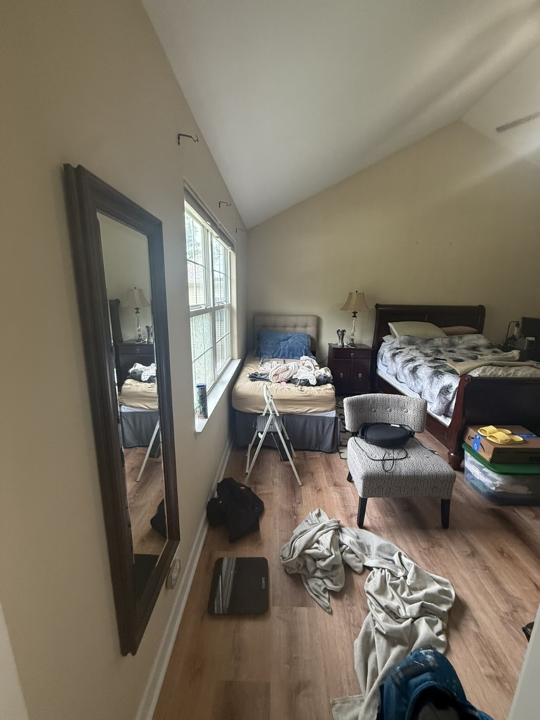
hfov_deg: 85.7
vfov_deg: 102.1
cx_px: 270
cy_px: 360
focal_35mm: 14
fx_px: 291
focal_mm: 2.22
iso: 250
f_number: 2.2
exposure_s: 1/120
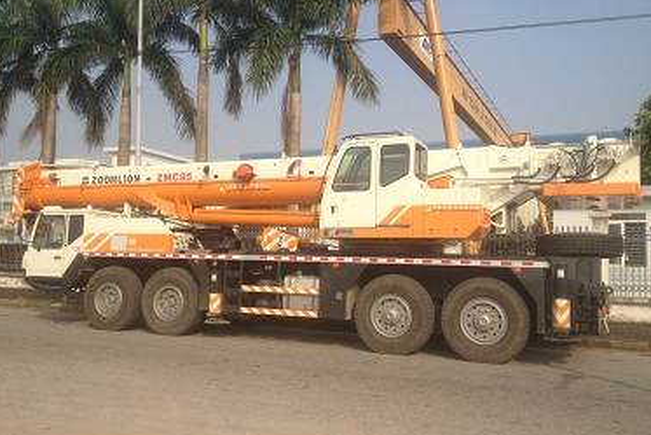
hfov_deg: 51.9
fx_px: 669
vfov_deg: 36.0
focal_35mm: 37
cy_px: 220
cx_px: 326
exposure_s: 1/1727
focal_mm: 4.28
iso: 50
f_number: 2.4
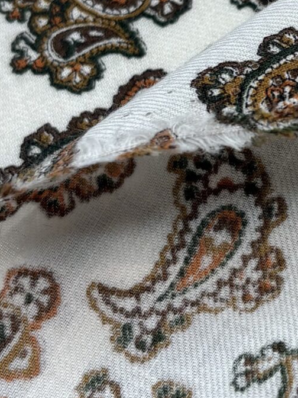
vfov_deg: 19.7
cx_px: 300
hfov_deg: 14.7
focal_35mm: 99
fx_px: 1136
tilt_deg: -65.8
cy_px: 88
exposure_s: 1/325
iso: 40
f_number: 1.6
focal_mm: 5.96
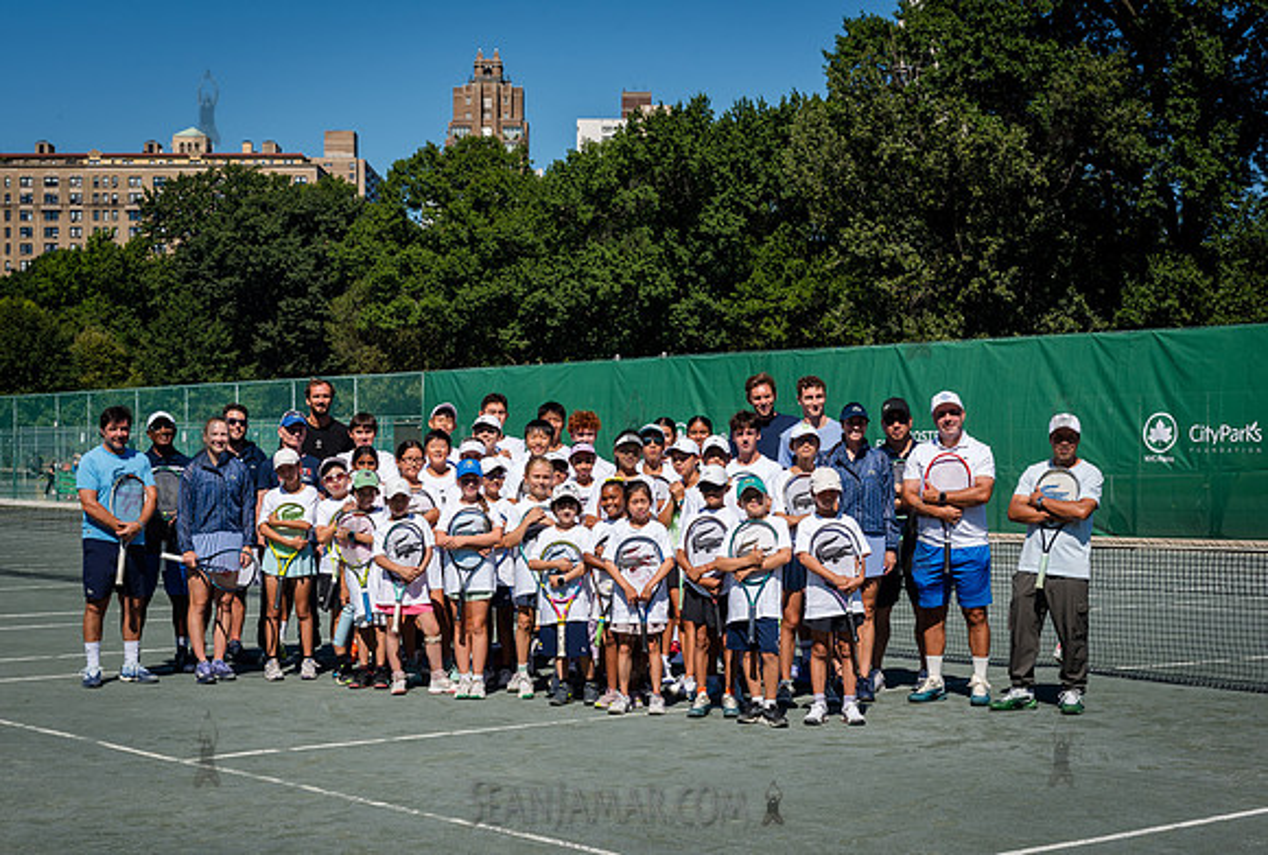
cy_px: 441
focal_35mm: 60
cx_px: 632
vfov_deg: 22.7
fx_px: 2130
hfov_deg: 33.2
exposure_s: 1/500
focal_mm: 58
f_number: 8
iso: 200
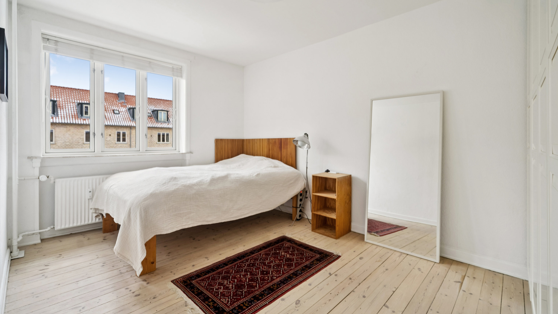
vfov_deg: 70.5
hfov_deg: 103.0
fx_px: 222
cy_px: 148
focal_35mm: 15
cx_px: 280
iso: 160
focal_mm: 14
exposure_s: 1/13
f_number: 5.6
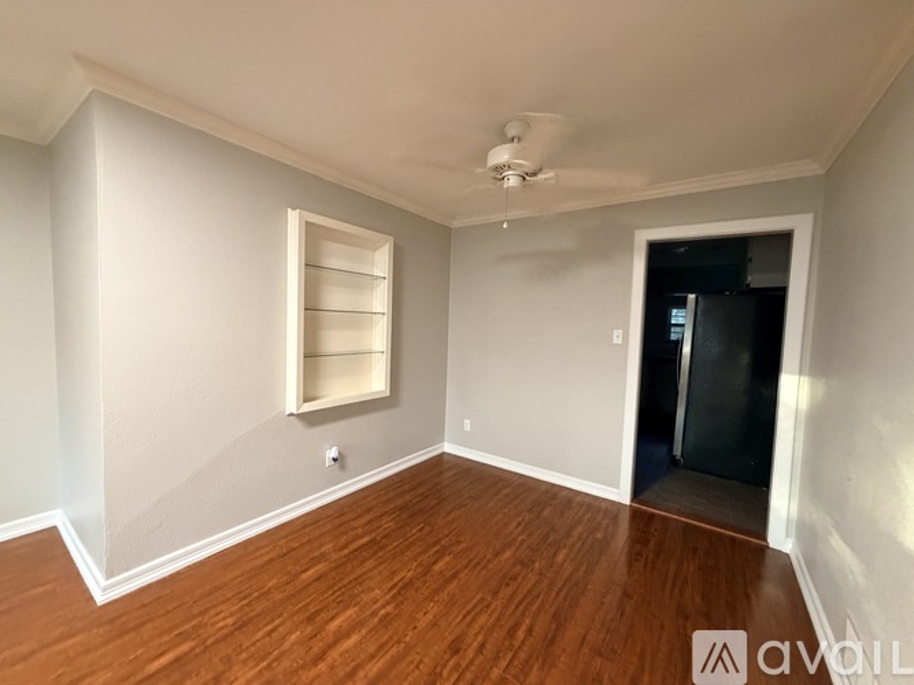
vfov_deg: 85.7
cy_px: 342
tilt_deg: -3.6
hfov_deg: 102.1
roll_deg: -1.8
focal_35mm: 14
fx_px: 370
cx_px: 457
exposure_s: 1/60
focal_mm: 2.22
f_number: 2.2
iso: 640
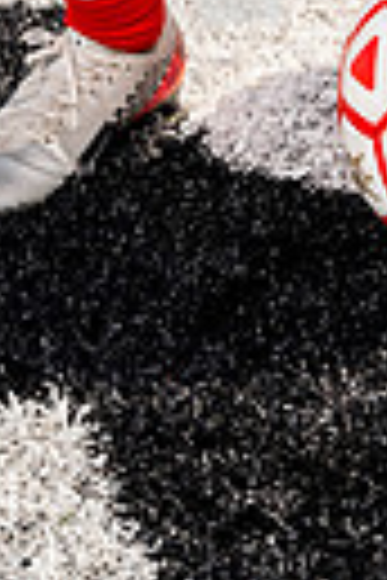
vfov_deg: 12.1
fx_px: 2531
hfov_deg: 8.7
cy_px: -427
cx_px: 360
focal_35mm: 157
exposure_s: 1/250
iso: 250
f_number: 13
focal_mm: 45
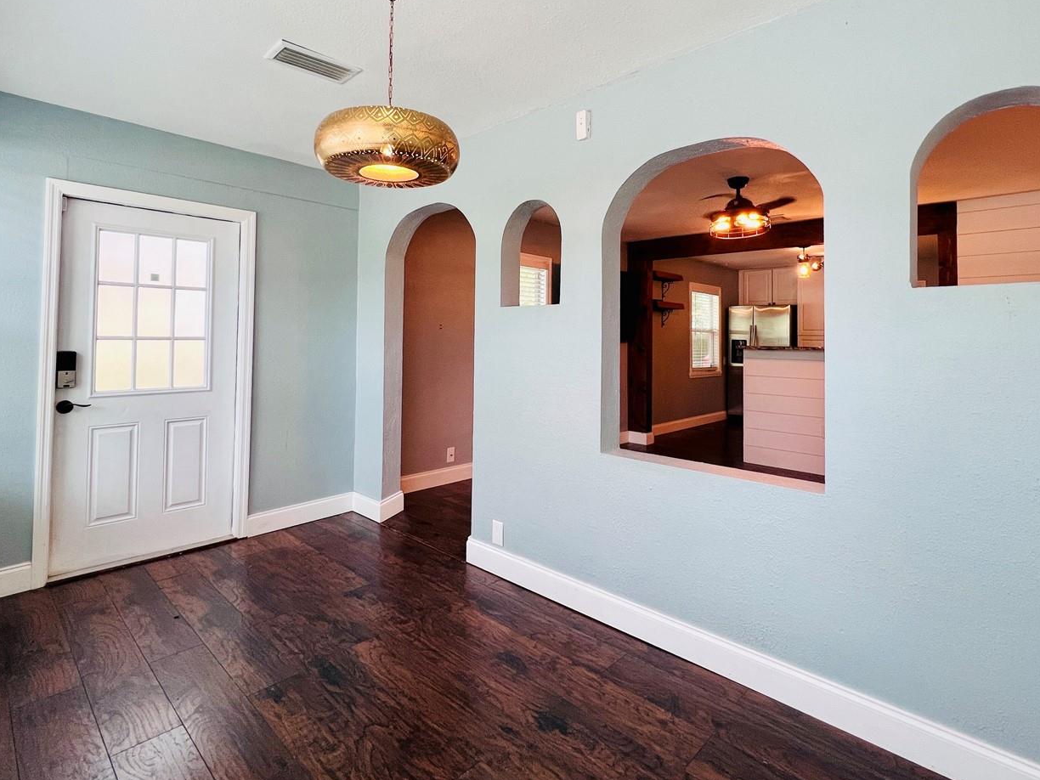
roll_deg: -0.9
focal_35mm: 17
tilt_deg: +0.9
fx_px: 511
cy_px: 322
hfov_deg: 91.0
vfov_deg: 74.1
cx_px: 525
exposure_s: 1/60
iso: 160
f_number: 1.8
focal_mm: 1.57
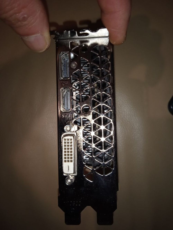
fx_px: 187
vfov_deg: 63.4
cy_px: 115
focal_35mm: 28
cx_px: 86
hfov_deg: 49.8
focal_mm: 3.43
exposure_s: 1/33.3
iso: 212
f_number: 2.2
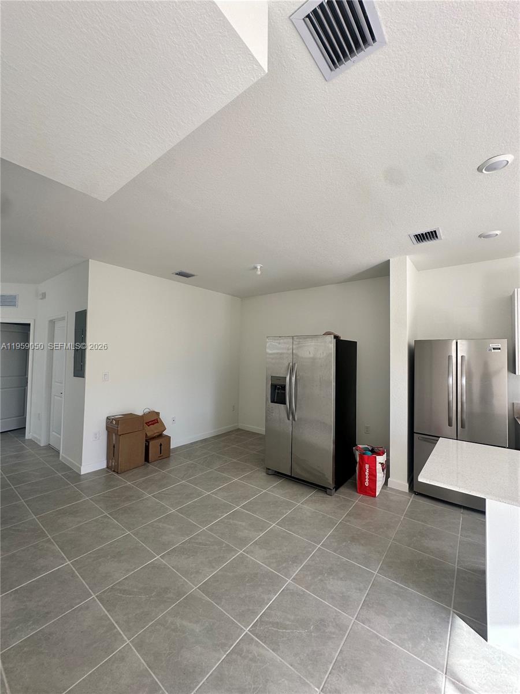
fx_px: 280
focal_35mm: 14
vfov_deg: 102.1
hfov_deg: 85.7
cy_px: 347
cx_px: 260
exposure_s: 1/99
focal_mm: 2.22
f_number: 2.2
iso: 50
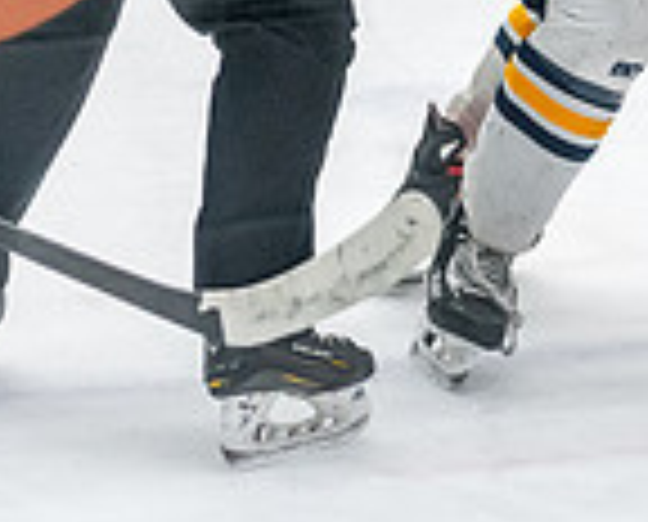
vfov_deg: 5.0
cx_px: 935
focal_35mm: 308
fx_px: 5923
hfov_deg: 6.2
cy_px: -299
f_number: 2.8
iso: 3200
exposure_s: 1/800
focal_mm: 70
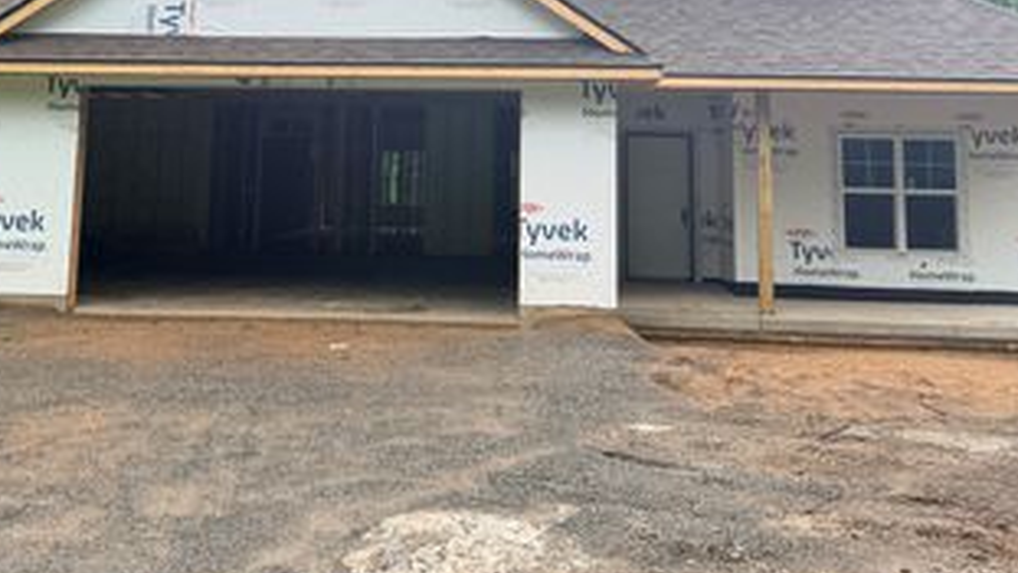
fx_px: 1134
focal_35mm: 42
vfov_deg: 27.1
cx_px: 452
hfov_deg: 48.3
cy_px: 31
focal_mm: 6.76
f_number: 1.78
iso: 100
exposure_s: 1/757
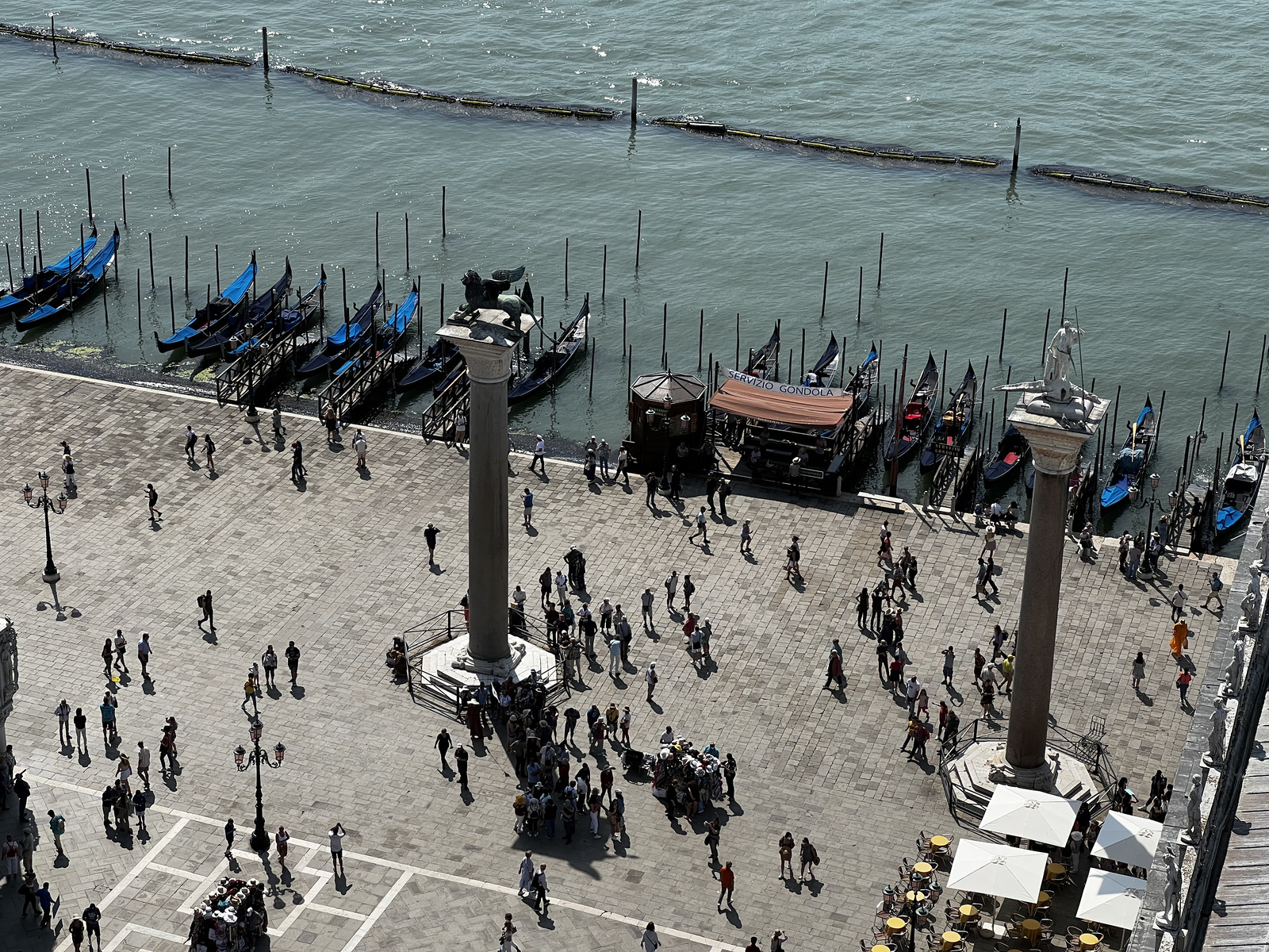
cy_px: 476
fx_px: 2823
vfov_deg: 19.1
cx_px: 634
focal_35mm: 77
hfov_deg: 25.3
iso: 32
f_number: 2.8
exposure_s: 1/1119
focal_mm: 9
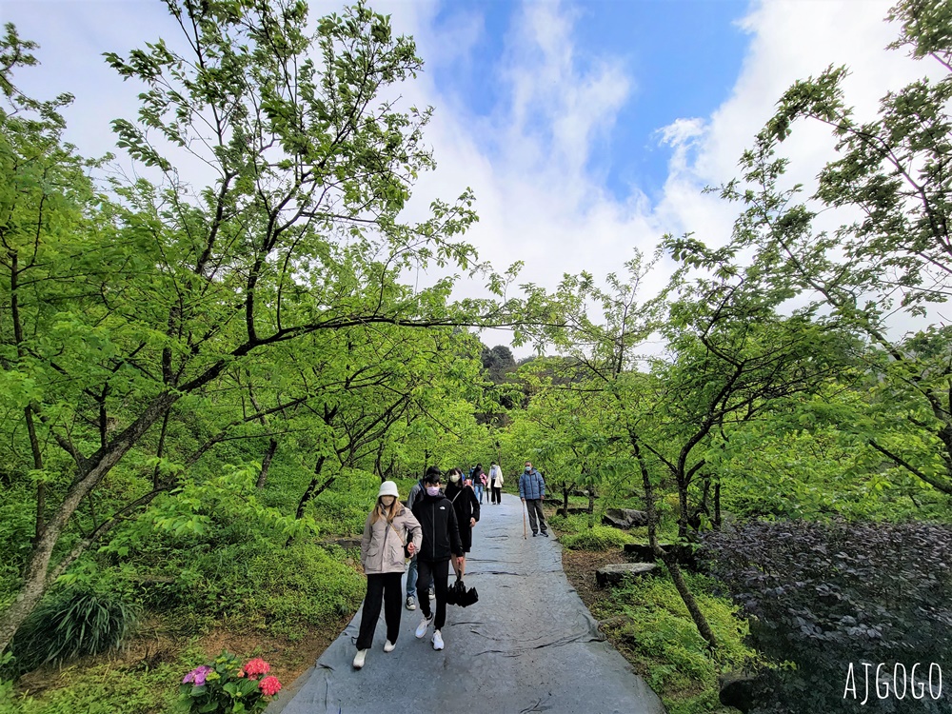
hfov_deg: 106.2
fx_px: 358
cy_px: 357
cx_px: 476
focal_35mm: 13
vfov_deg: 89.9
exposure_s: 1/1061
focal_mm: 2.2
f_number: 2.2
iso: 50
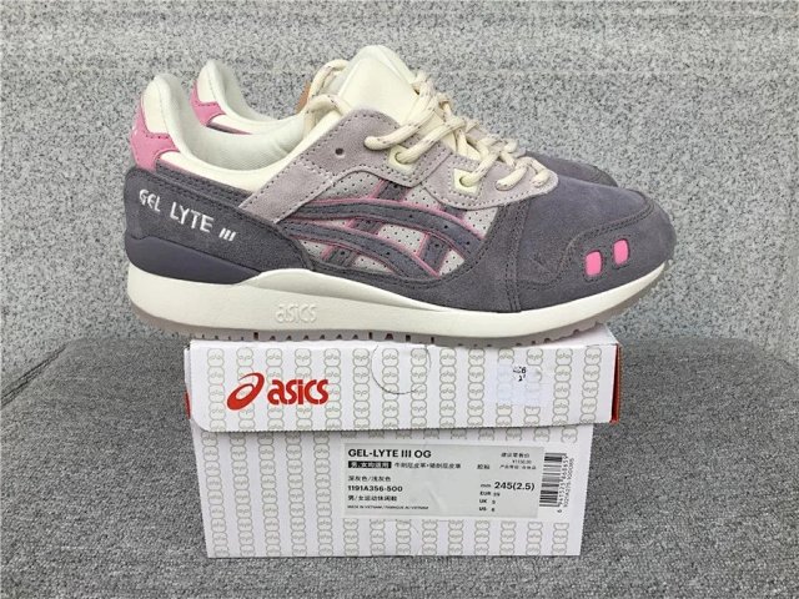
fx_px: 716
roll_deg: -0.2
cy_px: 300
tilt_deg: -19.7
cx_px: 400
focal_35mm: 31
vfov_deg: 45.4
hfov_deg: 58.4
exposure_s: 1/184
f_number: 2.4
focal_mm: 3.3
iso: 25
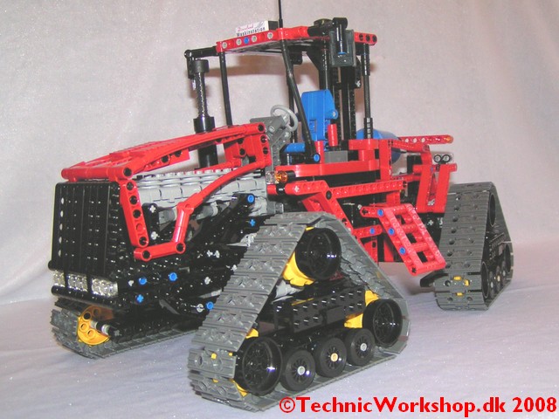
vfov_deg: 37.7
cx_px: 280
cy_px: 210
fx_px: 614
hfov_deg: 49.0
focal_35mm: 38
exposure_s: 1/40
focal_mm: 5.8
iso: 200
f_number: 2.8
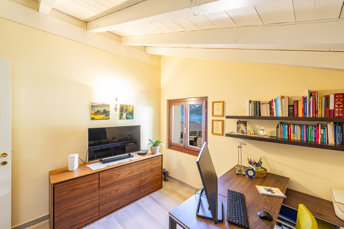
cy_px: 114
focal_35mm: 14
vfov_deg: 81.2
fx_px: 134
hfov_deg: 104.3
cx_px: 172
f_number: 9
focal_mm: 14
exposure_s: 1.3
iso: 100
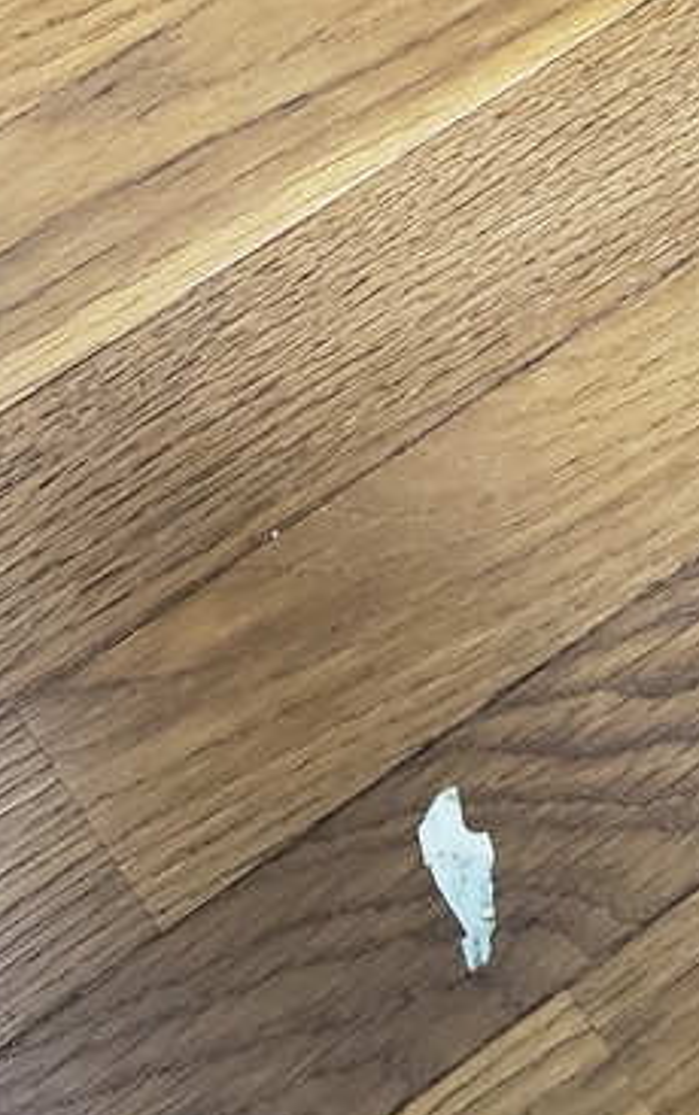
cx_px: 240
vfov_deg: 22.7
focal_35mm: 90
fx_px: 2738
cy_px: 213
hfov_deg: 14.5
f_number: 1.5
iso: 800
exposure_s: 1/50
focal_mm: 4.3
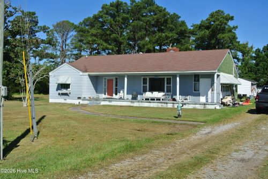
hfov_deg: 48.4
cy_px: 90
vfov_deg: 33.5
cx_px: 134
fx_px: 298
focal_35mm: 40
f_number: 5
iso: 100
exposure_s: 1/1000
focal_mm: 15.1
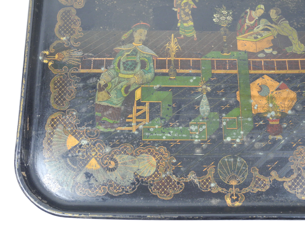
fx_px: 308
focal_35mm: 35
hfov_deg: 52.6
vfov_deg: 40.7
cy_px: 114
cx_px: 152
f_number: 3.2
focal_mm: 7.4
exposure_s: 1/30
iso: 323
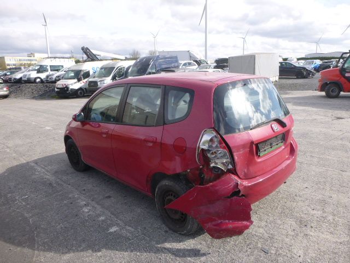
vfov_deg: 54.9
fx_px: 253
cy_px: 132
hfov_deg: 69.4
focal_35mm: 25
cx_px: 175
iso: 100
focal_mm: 4.5
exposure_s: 1/400
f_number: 3.9
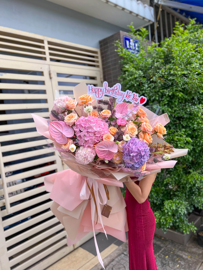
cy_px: 135
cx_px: 102
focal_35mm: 26
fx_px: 203
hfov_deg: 53.1
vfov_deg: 67.3
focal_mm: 5.7
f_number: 1.5
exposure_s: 1/800
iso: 50
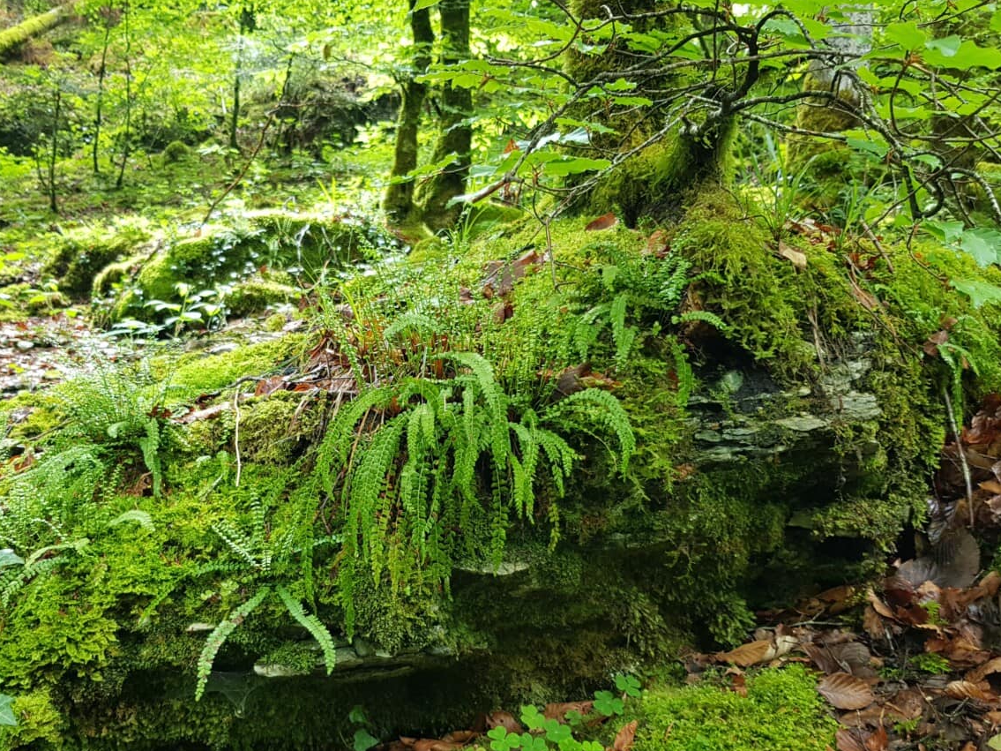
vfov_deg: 42.7
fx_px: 954
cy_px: 454
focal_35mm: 33
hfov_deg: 54.9
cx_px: 391
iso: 64
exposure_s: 1/50
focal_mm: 4.2
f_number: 1.7
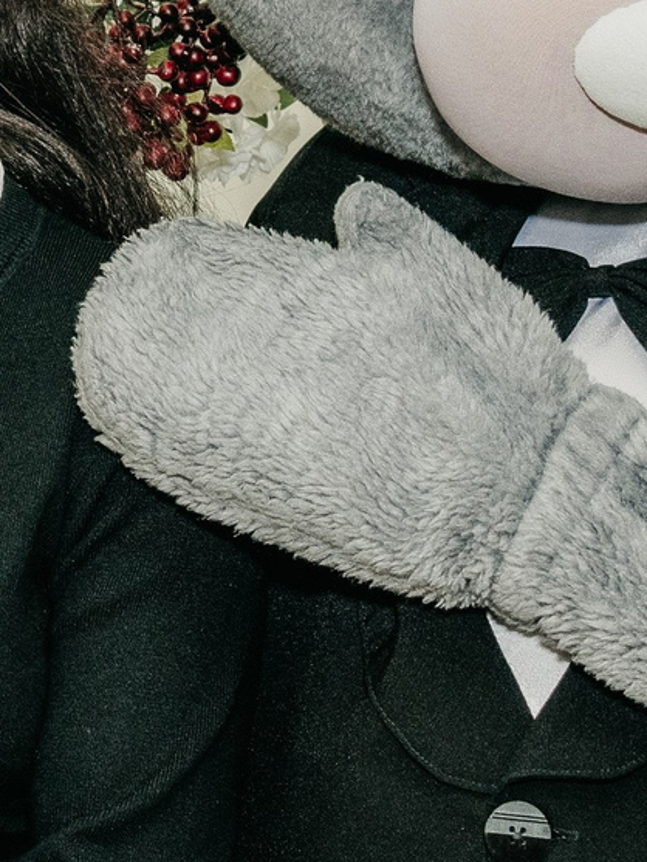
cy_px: -75
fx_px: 4061
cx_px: -201
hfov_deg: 9.0
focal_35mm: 163
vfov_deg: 11.9
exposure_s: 1/160
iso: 320
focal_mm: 28
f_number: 4.5
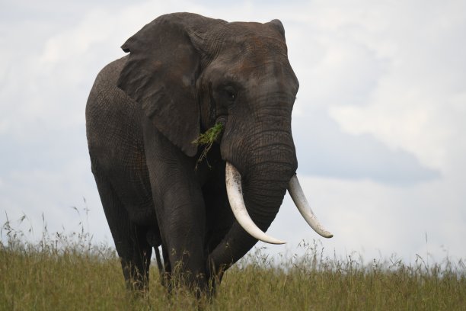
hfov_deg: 5.2
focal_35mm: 400
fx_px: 5177
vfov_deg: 3.4
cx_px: 233
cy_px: 156
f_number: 8
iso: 125
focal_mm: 400
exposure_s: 1/400
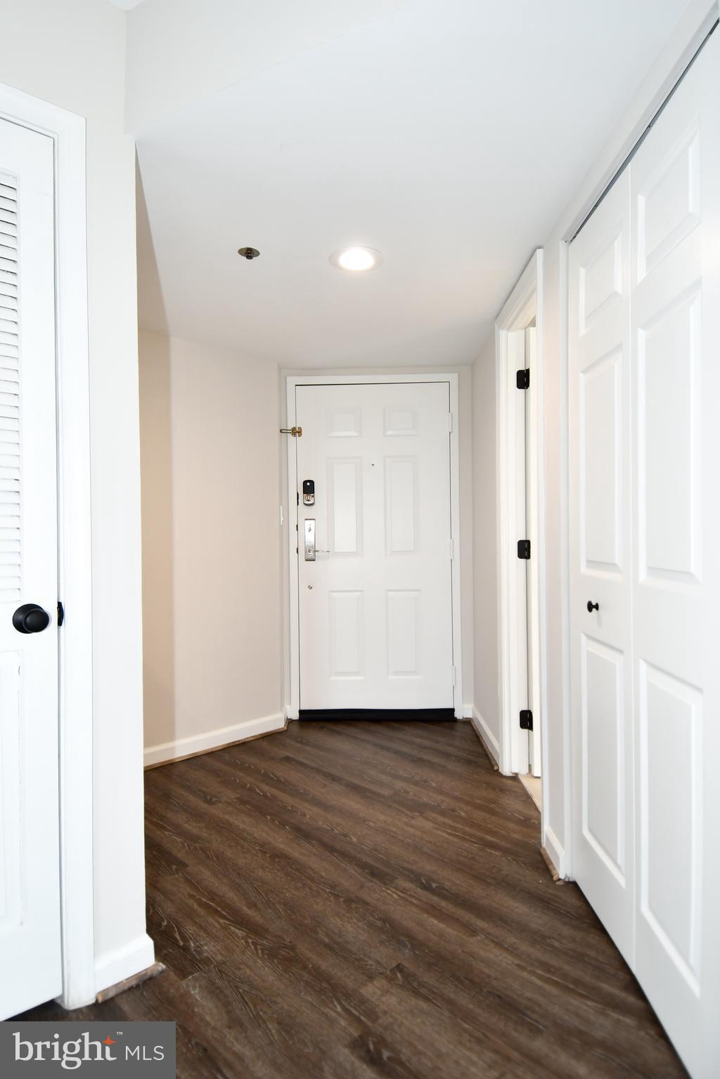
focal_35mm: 18
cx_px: 360
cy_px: 540
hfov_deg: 67.4
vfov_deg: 90.0
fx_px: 540
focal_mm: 12
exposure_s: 1/60
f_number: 4
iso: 400
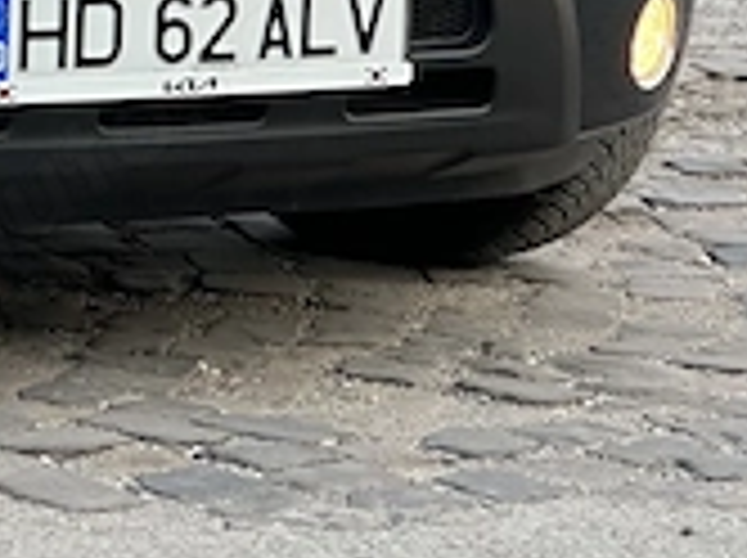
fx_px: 6012
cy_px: -418
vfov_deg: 5.2
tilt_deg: +0.2
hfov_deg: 7.0
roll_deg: +0.3
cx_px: -225
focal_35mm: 279
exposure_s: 1/99
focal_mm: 9
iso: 100
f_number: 2.8
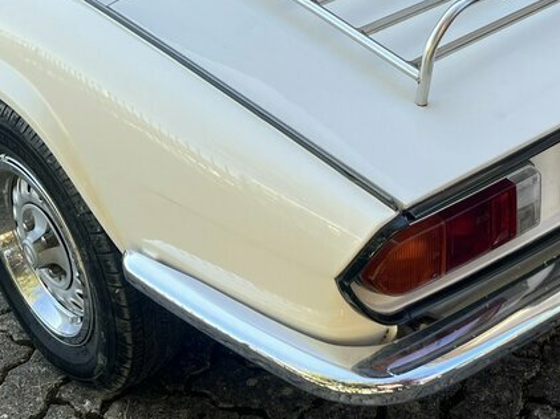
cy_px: 50
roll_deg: +3.0
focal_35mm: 74
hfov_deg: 26.3
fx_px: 1196
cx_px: 297
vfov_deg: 19.5
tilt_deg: -24.3
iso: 50
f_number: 1.6
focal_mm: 5.1
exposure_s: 1/375
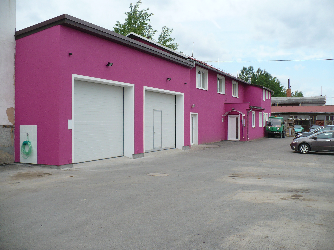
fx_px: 357
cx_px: 167
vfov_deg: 38.7
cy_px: 125
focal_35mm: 37
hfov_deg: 50.1
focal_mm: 6.1
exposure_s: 1/1000
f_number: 2.8
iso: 100
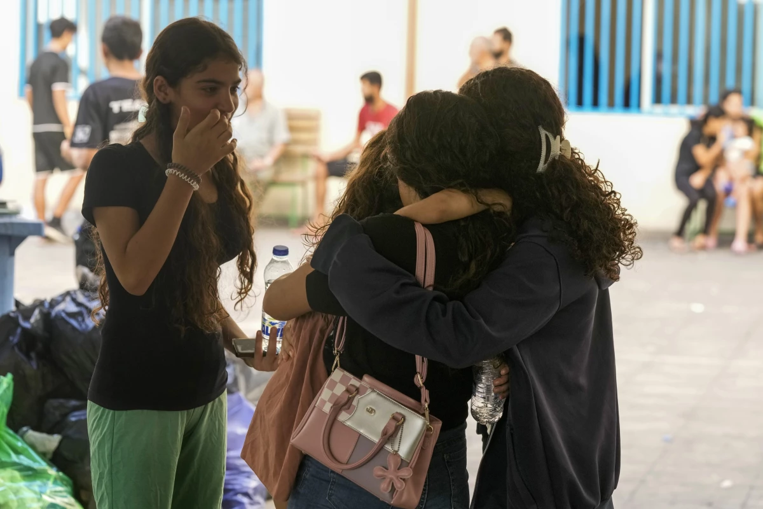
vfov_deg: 13.0
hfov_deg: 19.5
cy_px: 254
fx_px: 2225
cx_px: 382
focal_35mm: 105
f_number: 5
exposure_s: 1/250
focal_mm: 105
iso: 1600
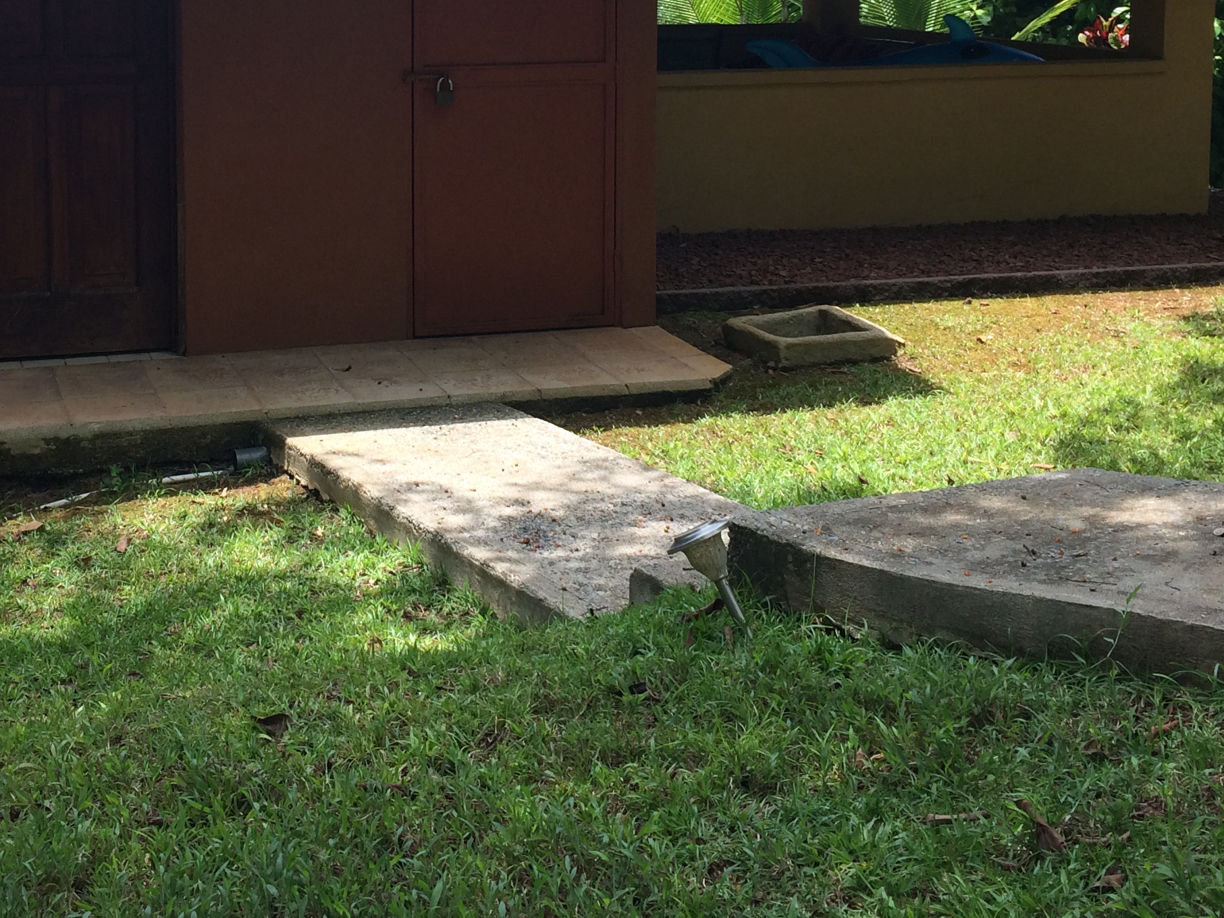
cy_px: 111
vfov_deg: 26.2
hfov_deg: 35.2
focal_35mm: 54
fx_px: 1910
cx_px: 398
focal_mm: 4.12
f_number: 2.2
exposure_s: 1/456
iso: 32
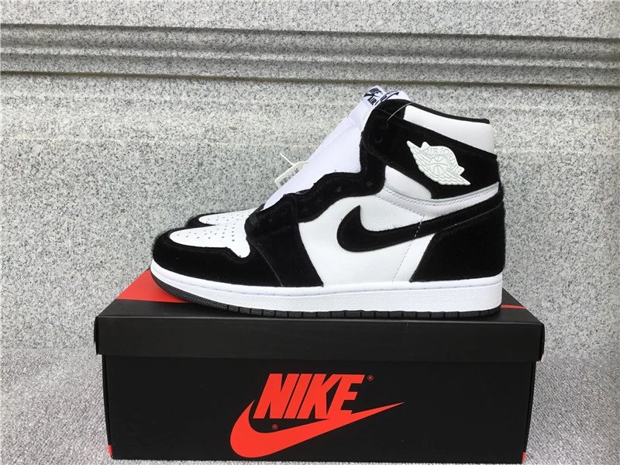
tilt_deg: -10.4
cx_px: 310
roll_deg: -1.1
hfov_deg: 58.4
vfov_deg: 45.4
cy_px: 232
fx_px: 555
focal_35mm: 31
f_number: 2.4
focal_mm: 3.3
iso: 25
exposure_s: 1/150
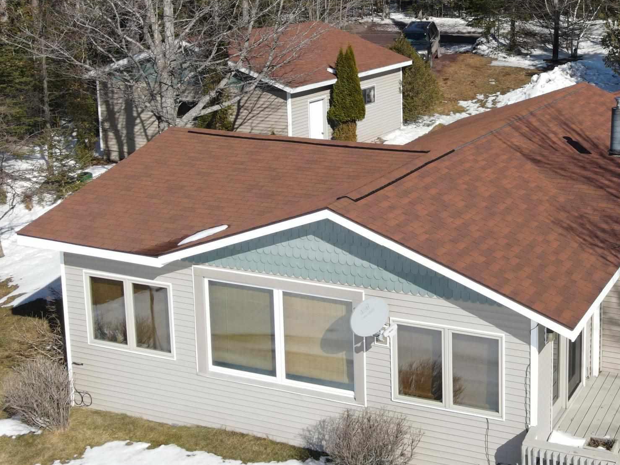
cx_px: 524
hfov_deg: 36.5
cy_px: 101
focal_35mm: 50
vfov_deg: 28.6
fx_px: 895
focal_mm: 4.5
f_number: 2.8
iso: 100
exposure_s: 1/800
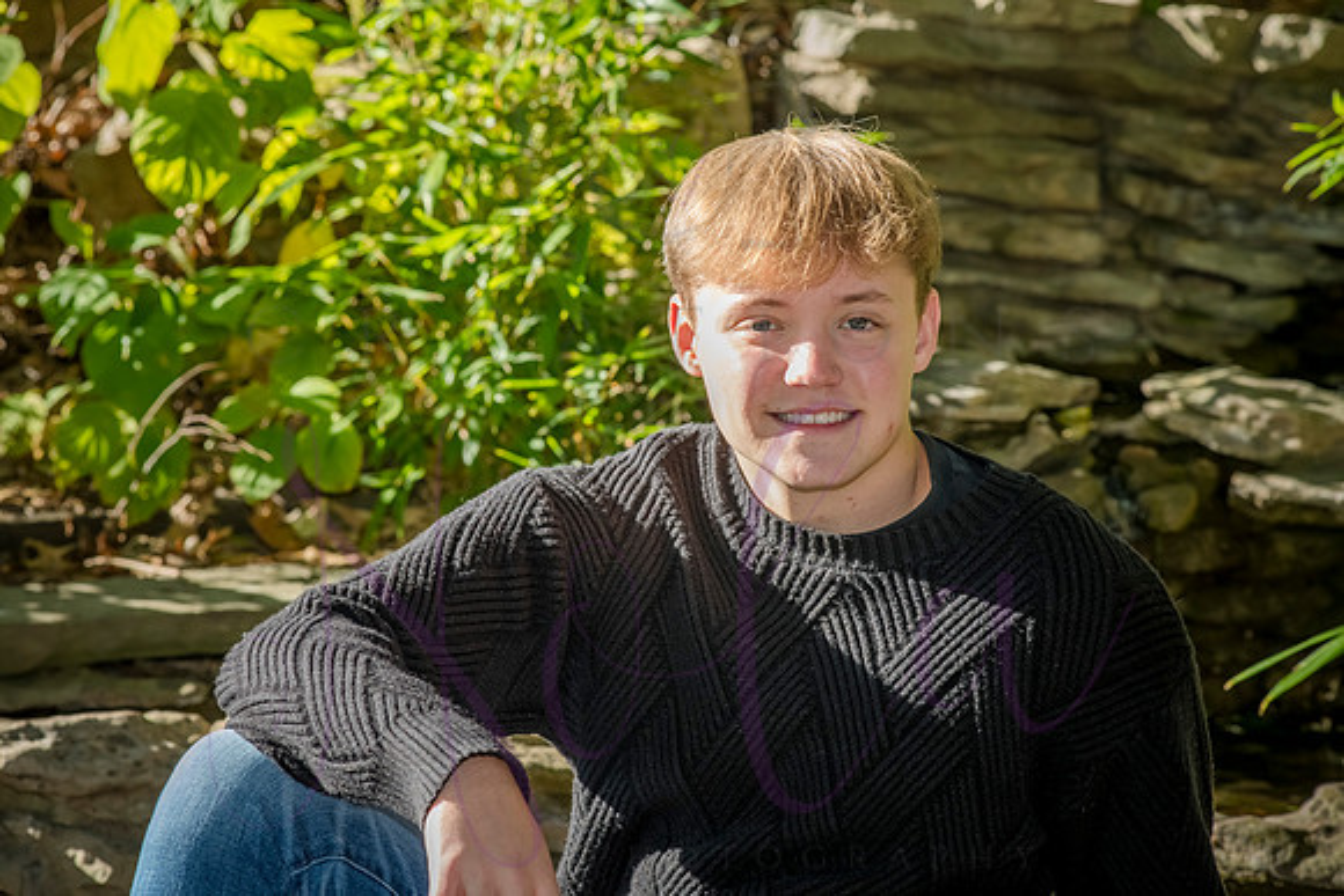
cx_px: 672
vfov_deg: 10.2
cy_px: 448
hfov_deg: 15.2
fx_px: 5041
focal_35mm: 135
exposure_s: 1/320
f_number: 10
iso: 800
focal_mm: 135
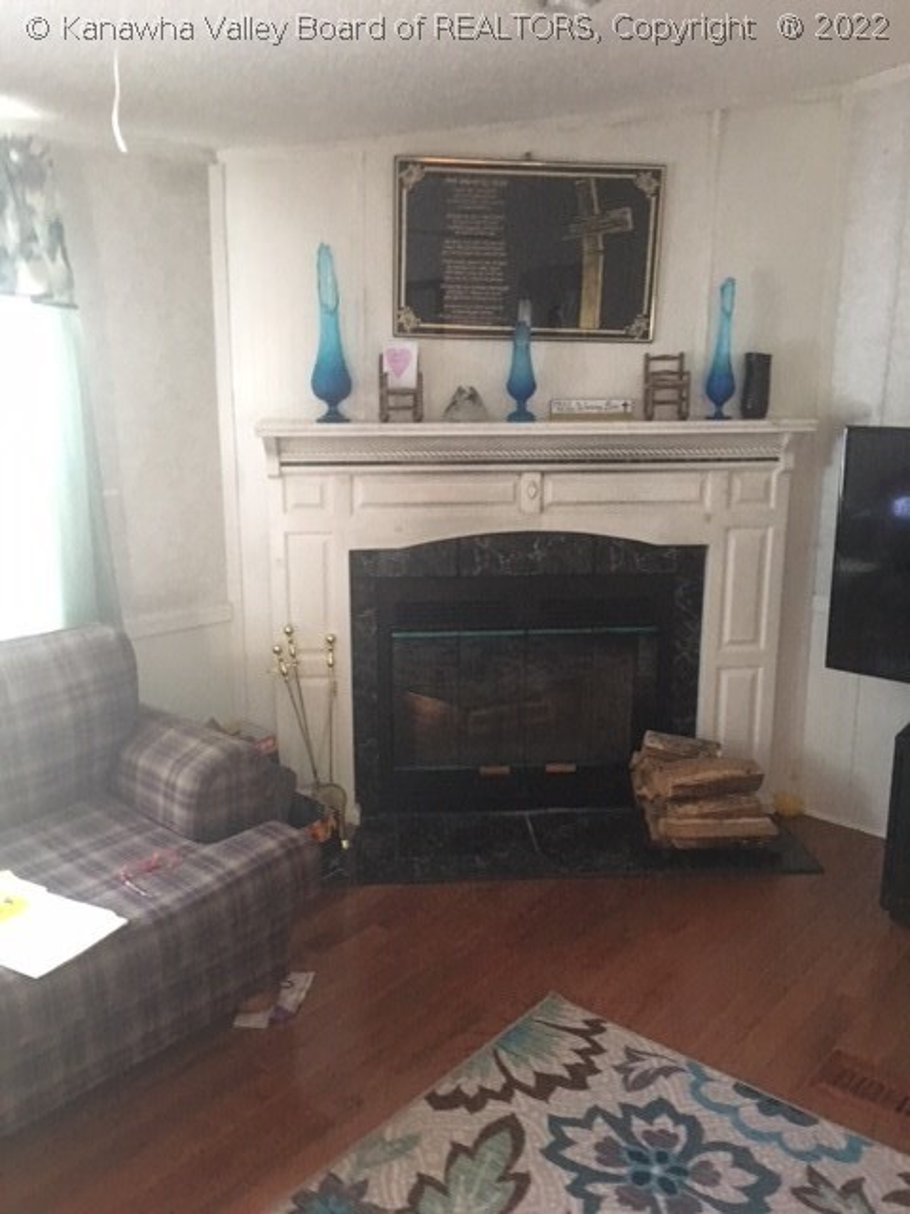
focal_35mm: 29
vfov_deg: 61.7
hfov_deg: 48.2
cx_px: 455
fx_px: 1016
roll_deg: +0.0
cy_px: 607
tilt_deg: -8.5
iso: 80
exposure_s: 1/4
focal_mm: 4.15
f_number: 2.2
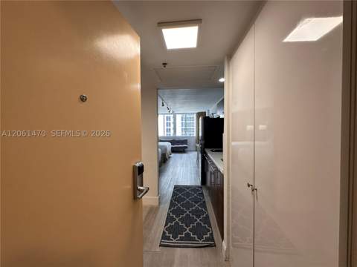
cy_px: 134
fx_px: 144
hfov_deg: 102.1
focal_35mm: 14
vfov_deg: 85.7
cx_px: 178
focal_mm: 2.22
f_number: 2.2
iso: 160
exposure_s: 1/120
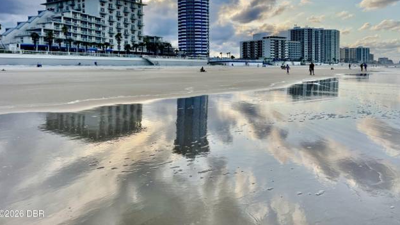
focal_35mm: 29
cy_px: 73
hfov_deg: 66.1
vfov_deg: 39.6
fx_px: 307
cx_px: 202
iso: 32
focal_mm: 4.2
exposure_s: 1/3610
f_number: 1.6
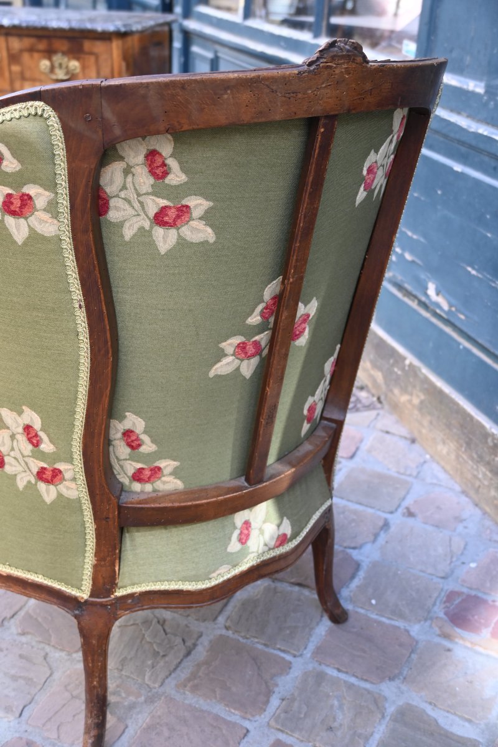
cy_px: 374
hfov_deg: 31.4
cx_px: 249
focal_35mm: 43
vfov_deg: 45.7
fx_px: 887
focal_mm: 28.5
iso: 400
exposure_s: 1/160
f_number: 3.8
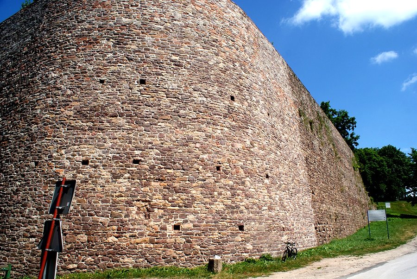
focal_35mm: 27
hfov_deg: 67.3
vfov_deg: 48.0
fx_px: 313
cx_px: 208
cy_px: 140
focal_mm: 18
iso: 100
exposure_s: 1/250
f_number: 10
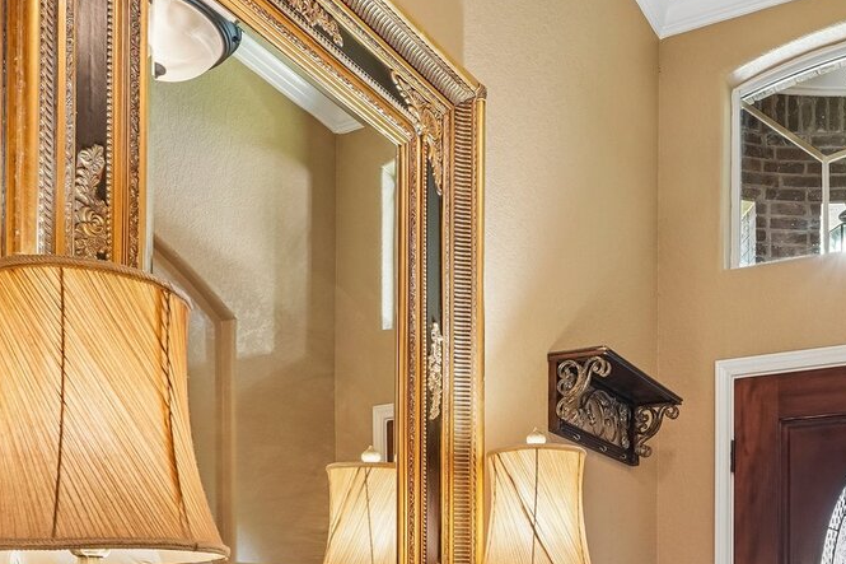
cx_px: 611
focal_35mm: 39
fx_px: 916
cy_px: 630
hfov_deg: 48.1
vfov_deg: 30.4
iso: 400
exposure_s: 1/5
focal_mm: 16
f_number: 8
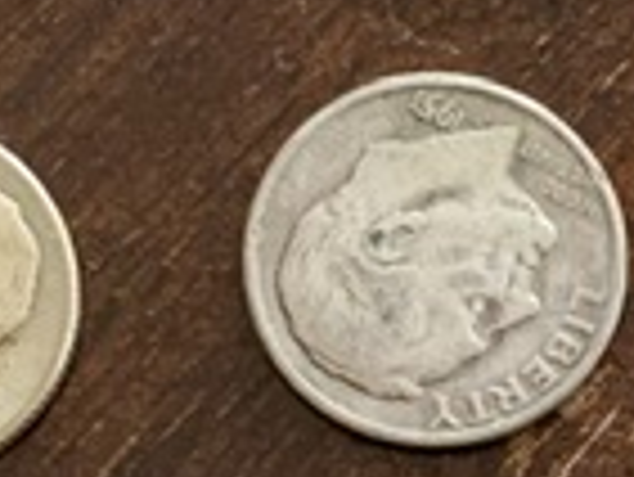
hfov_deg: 16.2
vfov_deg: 12.3
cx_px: 701
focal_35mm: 118
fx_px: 2163
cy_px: 594
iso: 320
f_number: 1.8
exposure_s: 1/60
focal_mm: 4.25
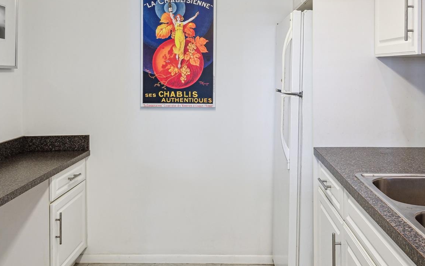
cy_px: 72
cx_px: 233
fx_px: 463
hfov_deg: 49.2
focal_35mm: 40
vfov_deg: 31.5
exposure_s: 1/10
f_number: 8
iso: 250
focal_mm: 22
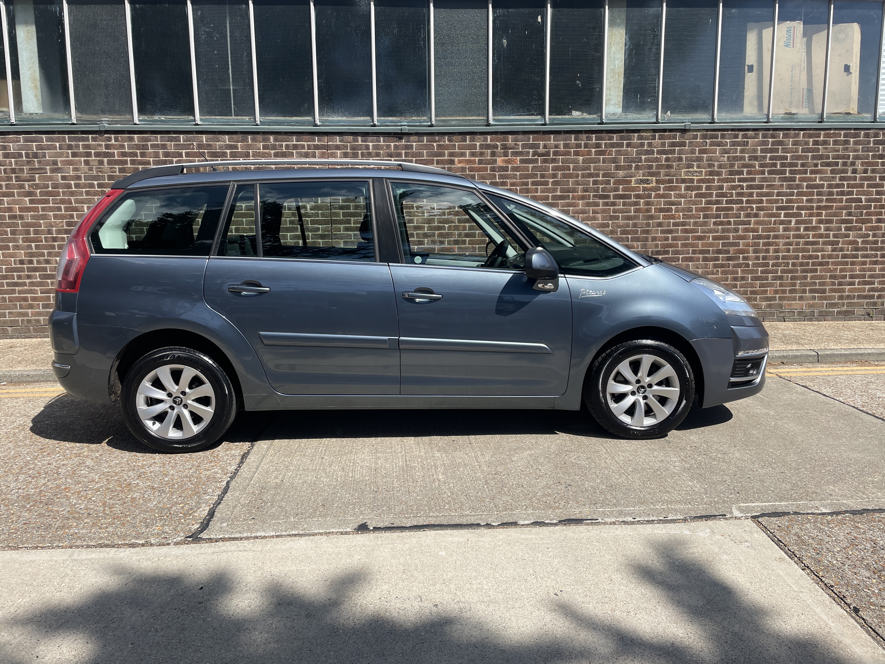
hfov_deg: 67.3
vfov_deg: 53.1
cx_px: 442
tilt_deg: -9.4
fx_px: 665
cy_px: 332
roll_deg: +1.3
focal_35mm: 26
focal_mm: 4.2
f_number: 1.6
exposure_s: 1/3040
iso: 32
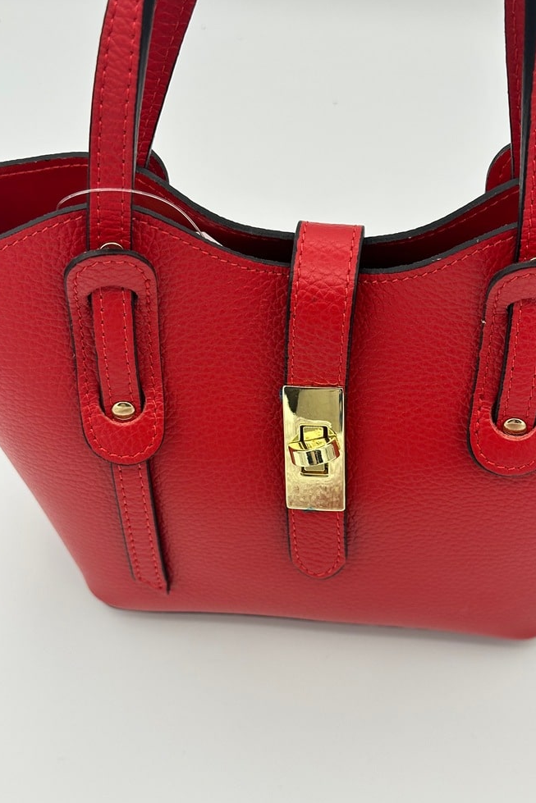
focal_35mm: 51
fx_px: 1139
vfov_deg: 38.9
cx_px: 299
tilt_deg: -59.2
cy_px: 408
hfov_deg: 26.5
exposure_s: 1/672
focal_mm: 6.86
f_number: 1.78
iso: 64
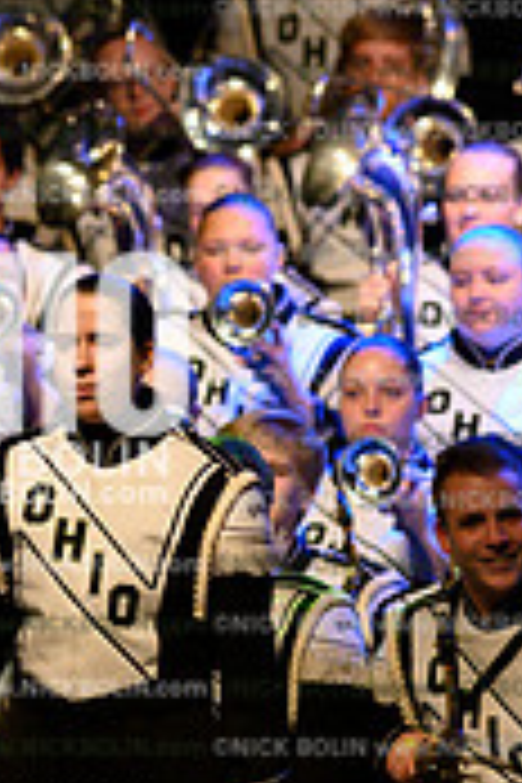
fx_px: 16833
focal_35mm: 774
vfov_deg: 2.7
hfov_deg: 1.8
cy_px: 378
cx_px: 0
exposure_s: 1/500
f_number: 4
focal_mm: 300
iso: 6400
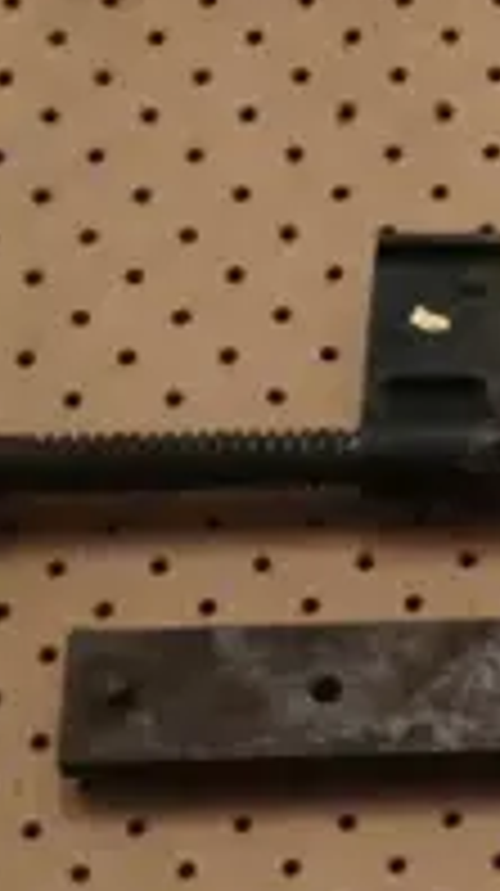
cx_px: 2288
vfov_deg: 7.0
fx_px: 7184
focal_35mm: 304
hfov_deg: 3.7
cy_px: -212
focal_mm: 27
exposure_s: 1/500
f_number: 4.6
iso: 3200
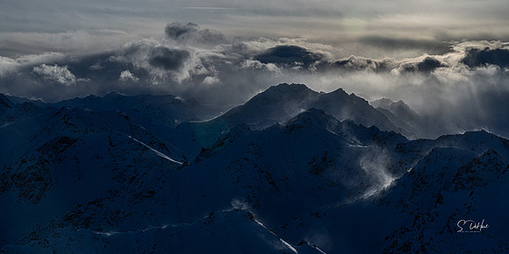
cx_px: 254
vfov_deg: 9.8
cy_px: 109
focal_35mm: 113
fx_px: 1484
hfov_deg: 19.5
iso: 320
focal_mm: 105
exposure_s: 1/1250
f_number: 20
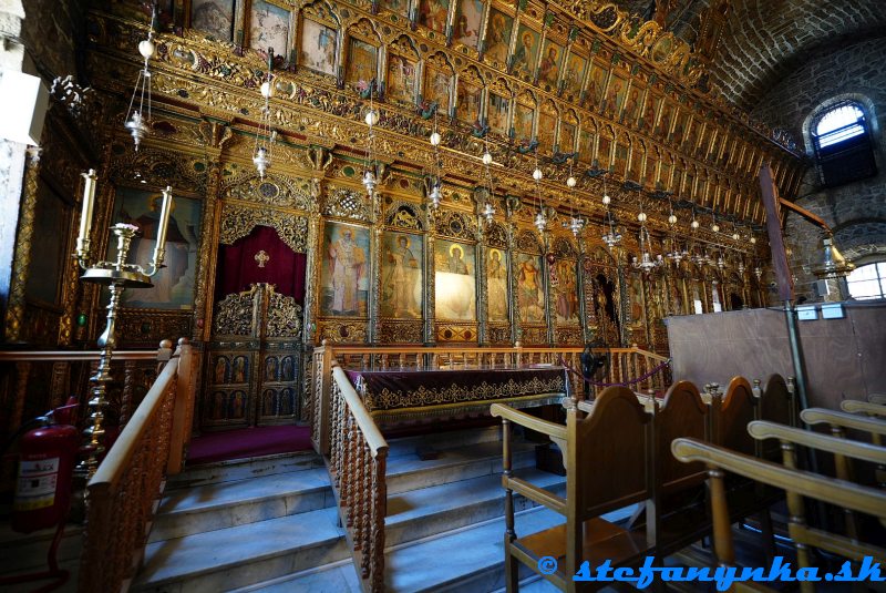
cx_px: 443
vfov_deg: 81.3
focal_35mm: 14
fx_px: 345
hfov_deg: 104.2
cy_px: 296
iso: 250
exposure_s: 1/30
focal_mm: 14
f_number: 1.8
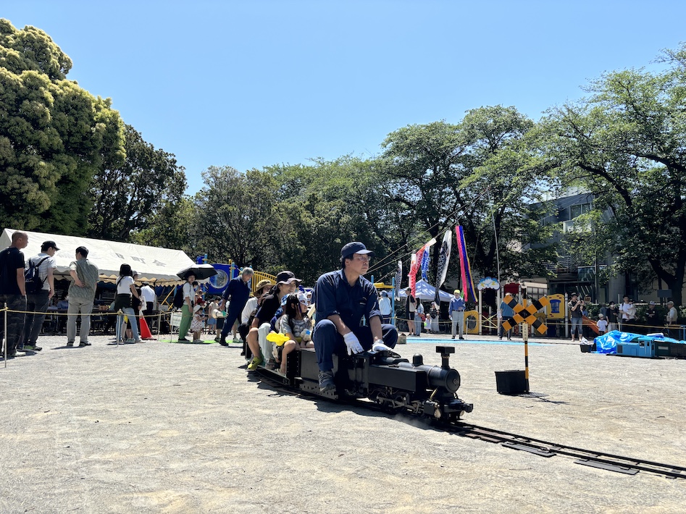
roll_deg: -2.2
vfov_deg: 53.1
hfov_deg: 67.3
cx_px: 343
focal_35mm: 26
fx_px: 515
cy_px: 257
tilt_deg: +6.1
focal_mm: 5.96
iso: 50
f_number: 1.6
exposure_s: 1/3106
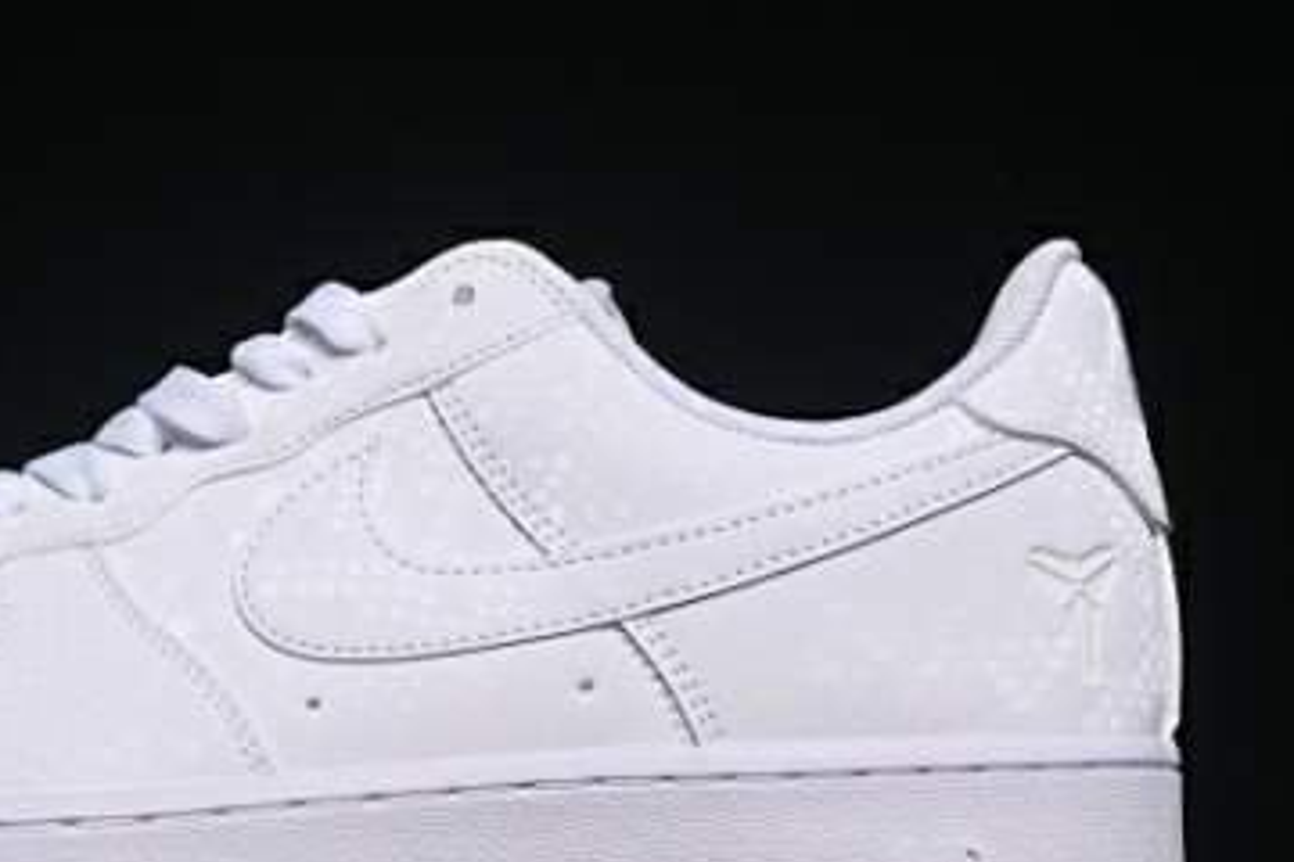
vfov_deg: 9.0
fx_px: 5463
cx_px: 324
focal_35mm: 152
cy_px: 471
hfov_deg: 13.5
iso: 160
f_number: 6.3
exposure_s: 1/60
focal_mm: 50
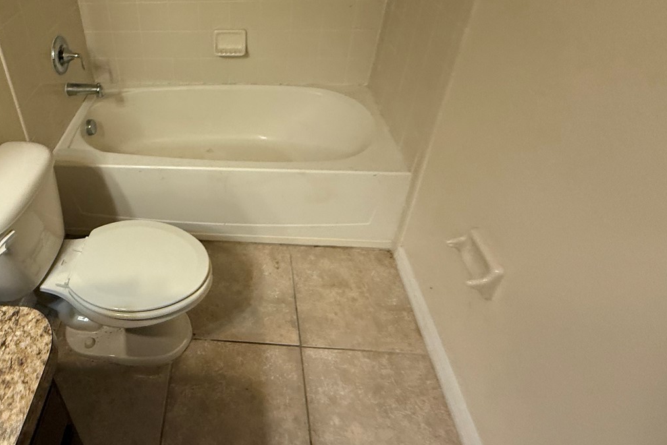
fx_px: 426
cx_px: 203
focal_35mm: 23
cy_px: 105
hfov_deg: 72.9
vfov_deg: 52.4
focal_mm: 2.22
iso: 200
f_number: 2.2
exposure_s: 1/60
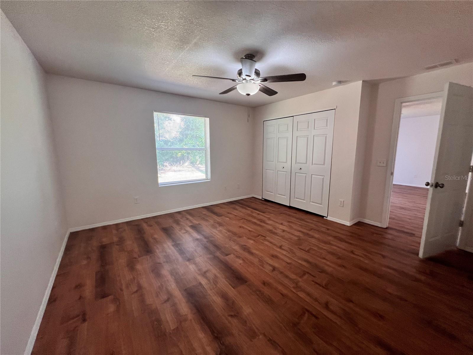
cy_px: 178
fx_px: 178
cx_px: 236
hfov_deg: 106.2
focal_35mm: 13
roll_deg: -0.2
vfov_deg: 89.9
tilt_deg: -8.4
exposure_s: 1/60
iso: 160
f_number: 1.8
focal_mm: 1.57
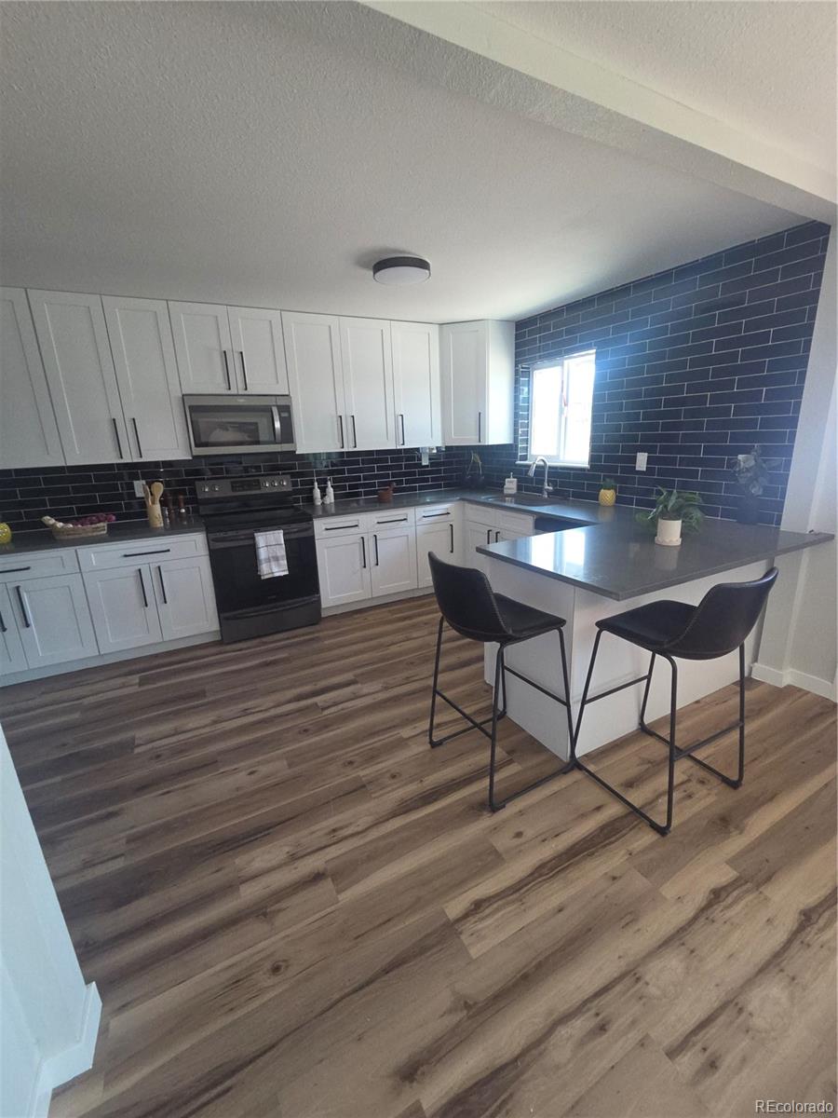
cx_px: 419
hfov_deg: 89.9
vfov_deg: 106.2
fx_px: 420
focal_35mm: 13
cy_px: 559
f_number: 2.2
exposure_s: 1/60
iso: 200
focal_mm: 2.2
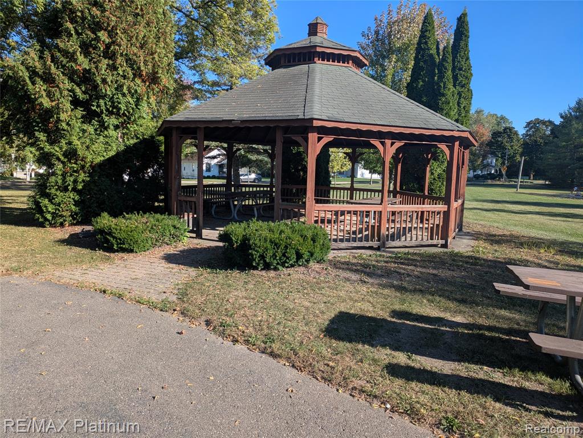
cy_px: 219
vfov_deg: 54.9
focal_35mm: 25
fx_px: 421
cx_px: 292
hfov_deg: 69.4
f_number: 1.89
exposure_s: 1/1015
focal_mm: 5.43
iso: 46
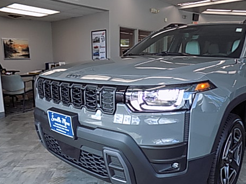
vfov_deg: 44.1
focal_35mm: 32
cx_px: 140
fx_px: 227
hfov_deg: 56.6
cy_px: 104
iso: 80
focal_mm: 4
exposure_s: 1/30
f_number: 3.1
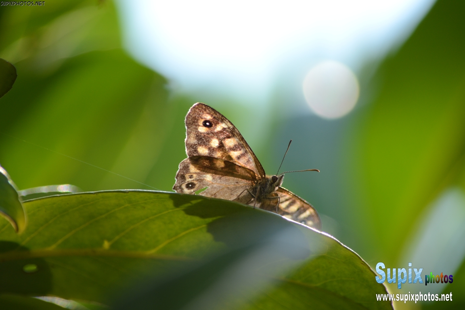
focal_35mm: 450
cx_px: 232
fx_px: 5812
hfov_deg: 4.6
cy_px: 155
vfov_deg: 3.1
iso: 200
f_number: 5.6
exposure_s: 1/250
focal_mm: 300
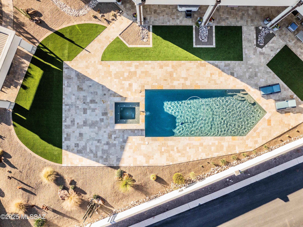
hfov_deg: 71.6
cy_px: 114
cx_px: 152
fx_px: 210
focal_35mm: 24
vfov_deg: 56.8
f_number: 2.8
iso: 400
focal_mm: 12.29
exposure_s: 1/30
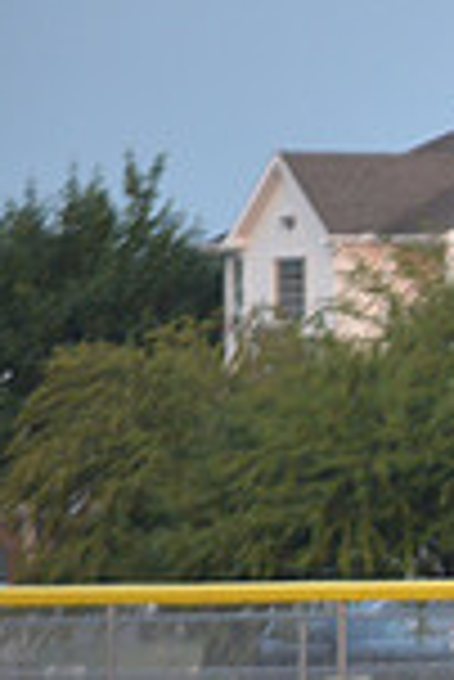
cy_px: 491
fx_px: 14494
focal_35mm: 768
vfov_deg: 2.7
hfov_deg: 1.8
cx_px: 1281
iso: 1000
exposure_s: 1/1600
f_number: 2.8
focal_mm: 200
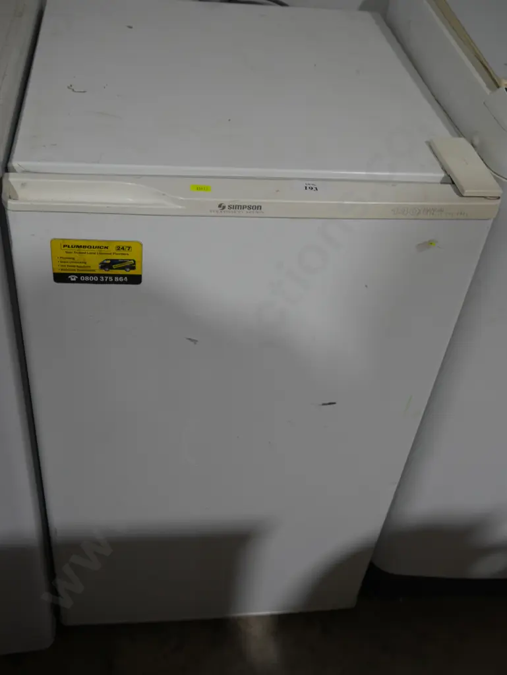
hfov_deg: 36.0
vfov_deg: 46.8
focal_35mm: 40
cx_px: 254
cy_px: 338
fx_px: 780
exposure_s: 1/60
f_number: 4.4
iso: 200
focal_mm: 20
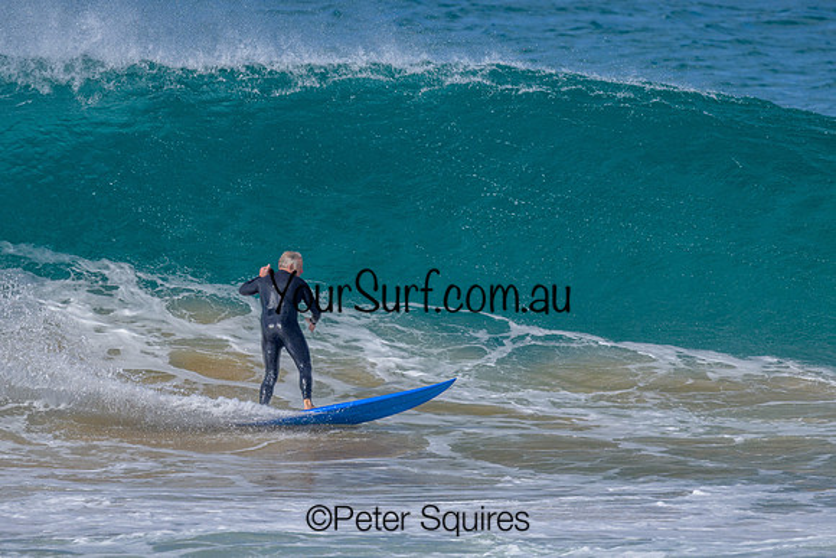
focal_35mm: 1016
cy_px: 275
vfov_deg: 1.4
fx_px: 23587
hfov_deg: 2.0
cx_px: 371
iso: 320
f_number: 6.3
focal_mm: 800
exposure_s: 1/2000
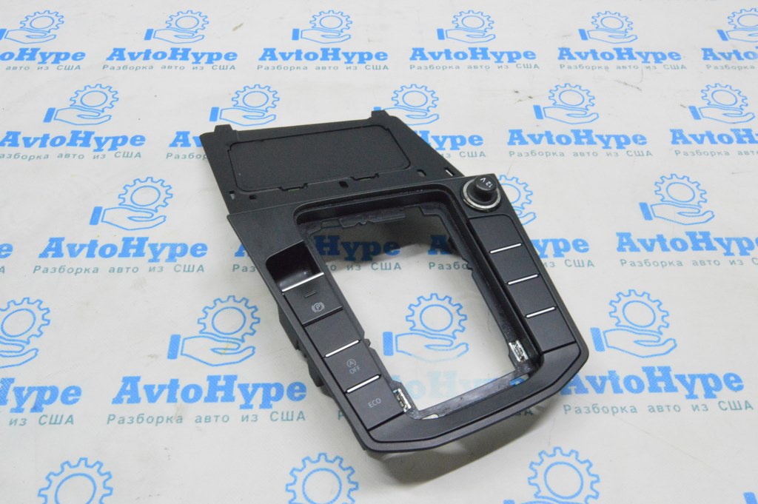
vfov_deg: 38.3
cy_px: 252
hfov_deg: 55.1
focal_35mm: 34
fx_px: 726
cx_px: 379
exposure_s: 1/20
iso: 6400
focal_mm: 23
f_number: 20
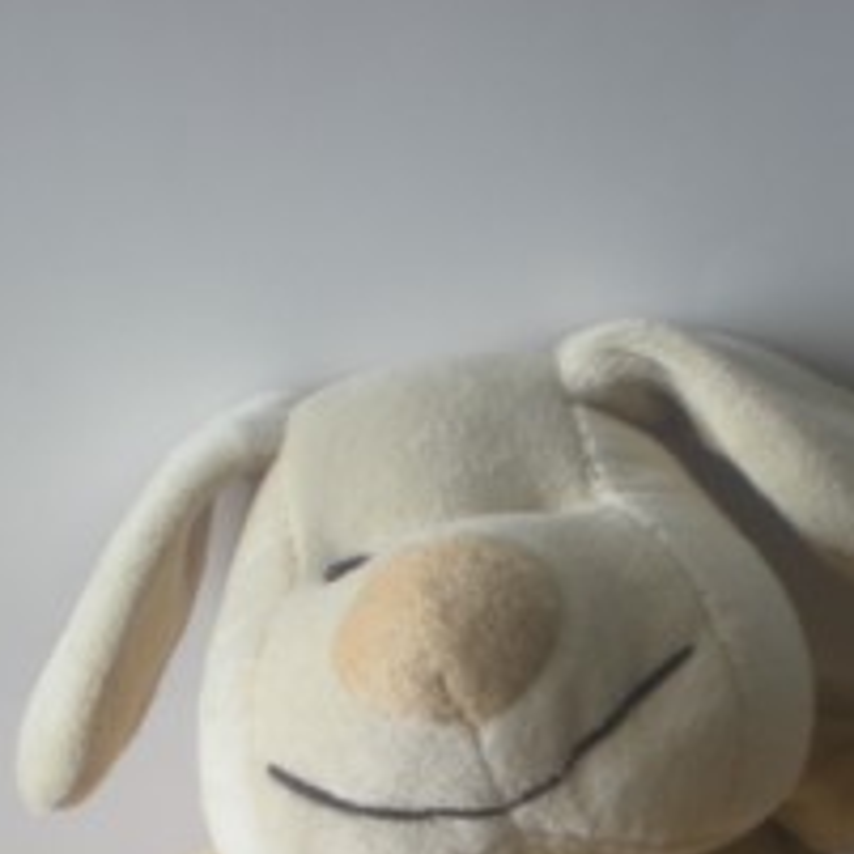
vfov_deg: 18.8
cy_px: 1049
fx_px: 2428
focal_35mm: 87
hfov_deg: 19.8
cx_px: 608
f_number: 3.1
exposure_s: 1/13.3
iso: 64
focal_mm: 6.3
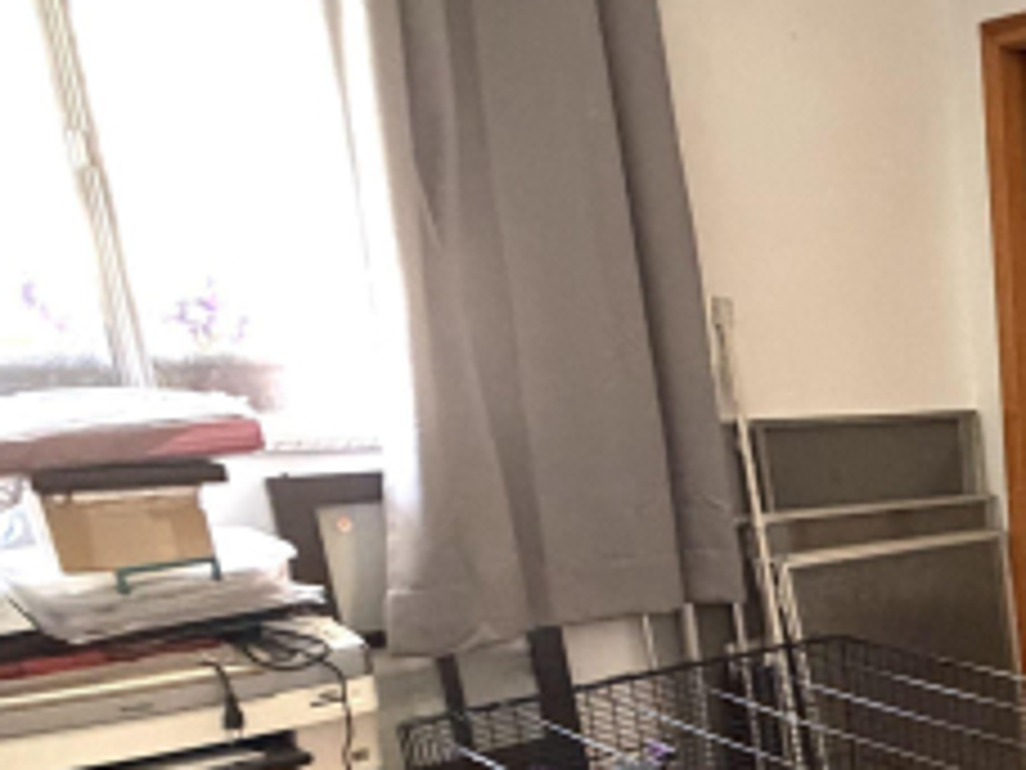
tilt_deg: -13.0
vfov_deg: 34.0
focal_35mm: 41
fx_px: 1215
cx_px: 1339
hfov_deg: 33.3
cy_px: 630
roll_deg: -0.4
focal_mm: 2.22
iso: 640
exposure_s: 1/60
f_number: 2.2
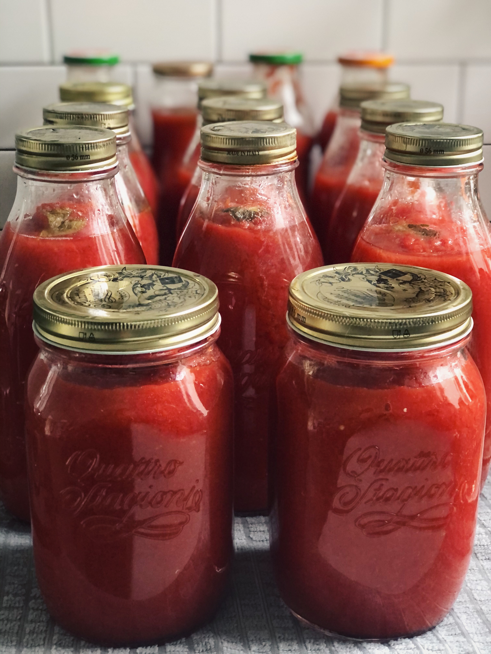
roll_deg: +0.2
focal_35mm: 57
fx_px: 1078
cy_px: 327
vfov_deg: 33.8
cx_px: 246
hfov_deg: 25.7
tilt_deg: -20.1
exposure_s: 1/30
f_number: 2.8
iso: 250
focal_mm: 6.6
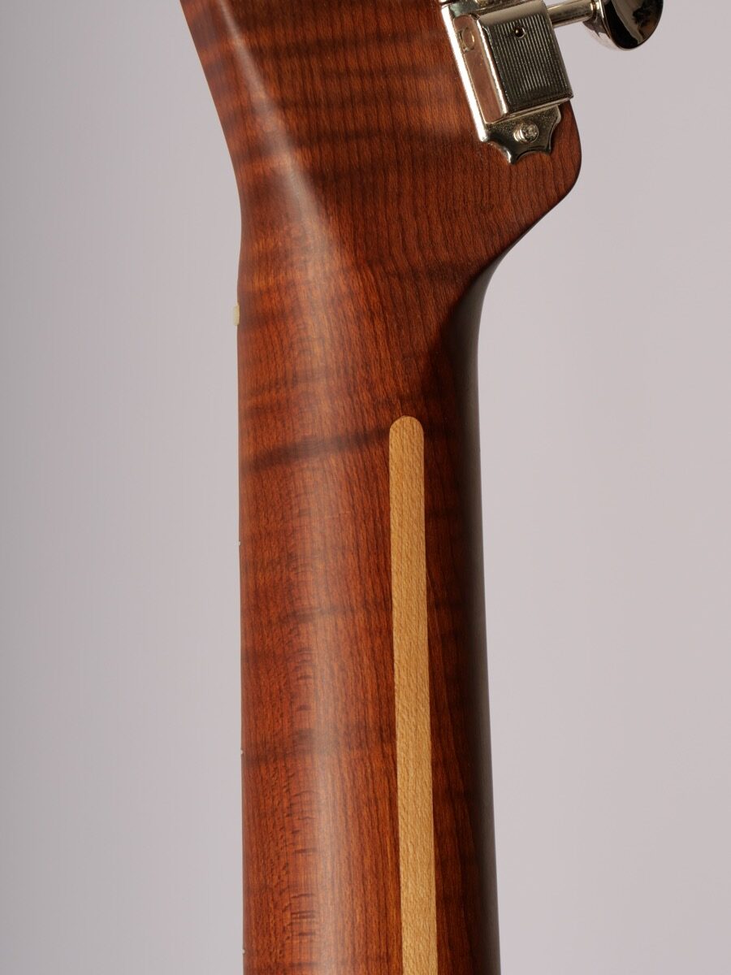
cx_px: 366
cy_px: 488
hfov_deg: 16.1
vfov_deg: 21.3
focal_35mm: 92
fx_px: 2590
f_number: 7.1
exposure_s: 1/200
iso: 200
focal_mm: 46
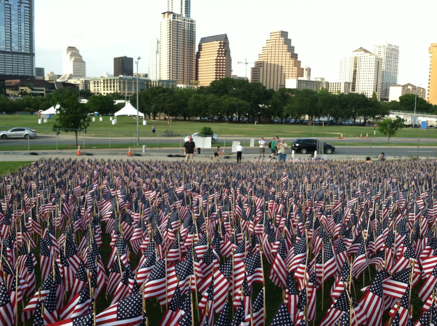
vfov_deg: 40.6
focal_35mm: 35
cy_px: 163
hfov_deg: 52.7
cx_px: 218
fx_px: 441
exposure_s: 1/284
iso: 80
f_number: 2.8
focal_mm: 3.85
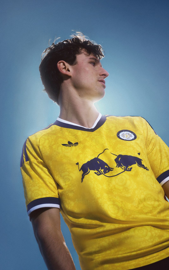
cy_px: 135
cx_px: 94
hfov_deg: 19.4
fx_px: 494
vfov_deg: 30.6
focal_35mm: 67
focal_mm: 80
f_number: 10
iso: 1250
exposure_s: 1/4000
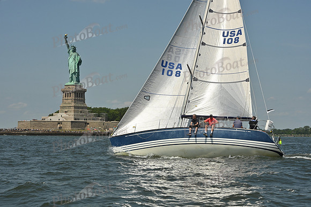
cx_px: 156
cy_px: 104
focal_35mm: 70
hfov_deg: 28.8
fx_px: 605
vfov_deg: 19.5
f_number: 11
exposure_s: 1/1250
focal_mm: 70
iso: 320
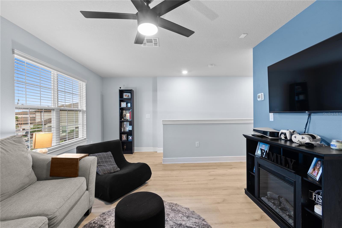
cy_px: 114
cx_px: 171
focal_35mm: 15
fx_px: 142
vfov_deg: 77.3
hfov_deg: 100.4
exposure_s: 3
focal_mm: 10
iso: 100
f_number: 7.1
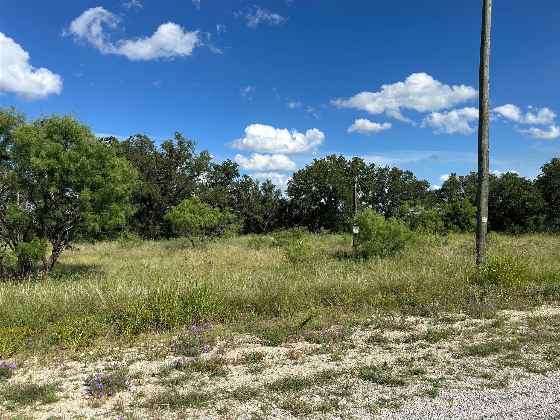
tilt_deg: +1.1
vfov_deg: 56.8
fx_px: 388
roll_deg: -0.6
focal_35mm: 24
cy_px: 210
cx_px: 280
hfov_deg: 71.6
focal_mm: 6.86
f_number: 1.78
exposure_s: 1/5848
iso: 80
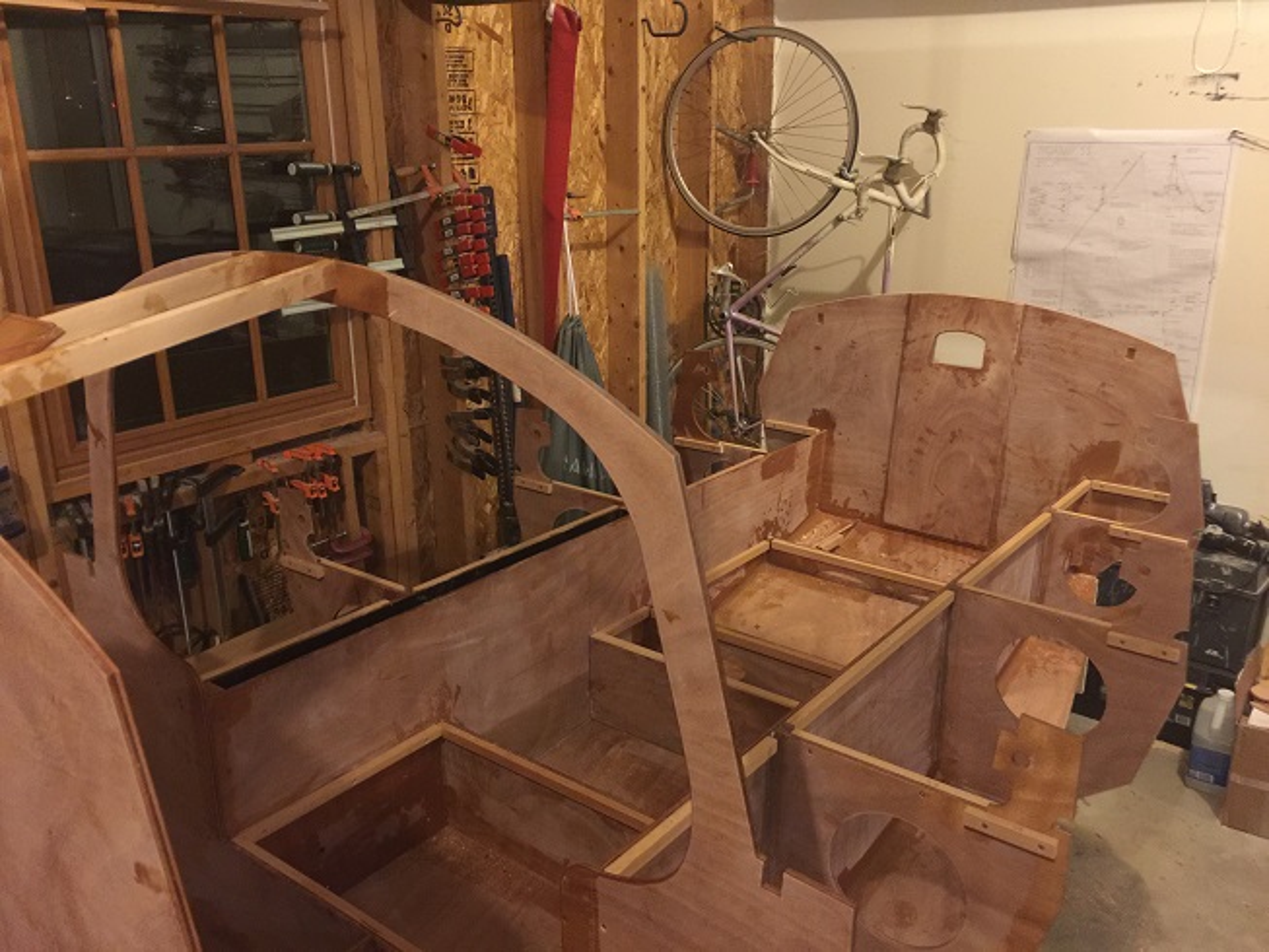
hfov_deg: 61.7
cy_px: 476
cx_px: 634
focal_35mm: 29
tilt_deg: -19.4
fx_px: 1063
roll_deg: +0.2
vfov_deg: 48.2
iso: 100
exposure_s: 1/4
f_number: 2.2
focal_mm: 4.15
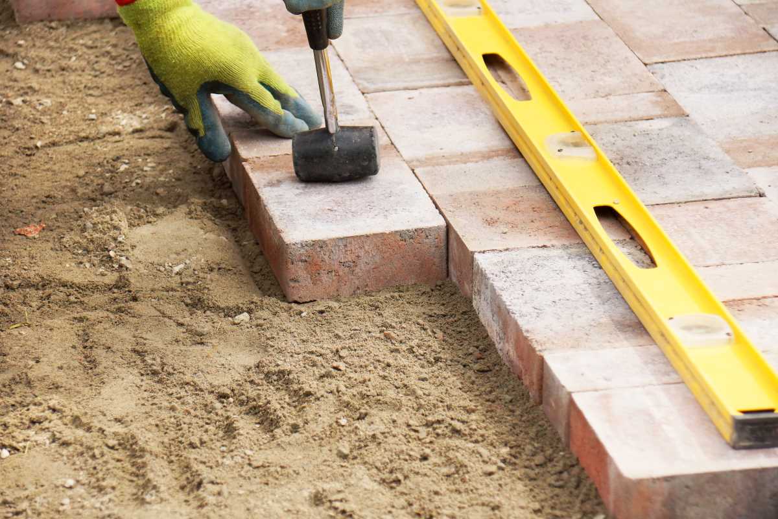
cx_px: 389
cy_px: 260
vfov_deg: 10.2
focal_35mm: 135
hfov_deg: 15.2
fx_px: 2917
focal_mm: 90
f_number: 5.6
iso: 200
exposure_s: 1/640
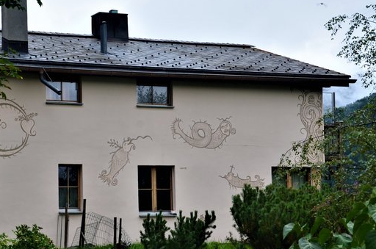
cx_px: 120
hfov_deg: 22.8
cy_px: 154
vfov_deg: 15.3
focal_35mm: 89
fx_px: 928
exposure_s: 1/125
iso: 320
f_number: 9
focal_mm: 38
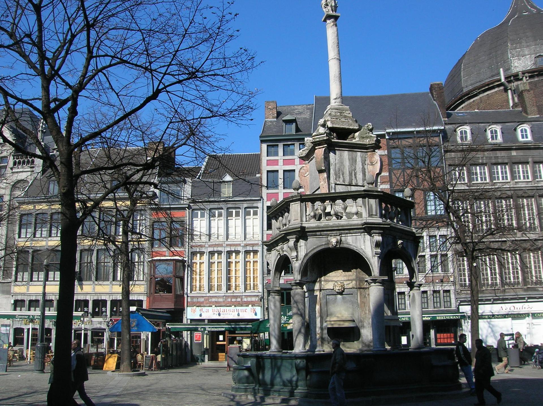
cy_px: 203
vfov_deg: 41.7
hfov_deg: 54.0
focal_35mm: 34
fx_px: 533
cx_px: 272
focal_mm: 5.7
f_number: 4.9
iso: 50
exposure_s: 1/397
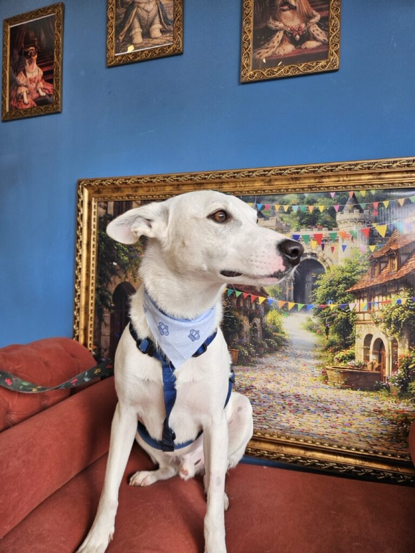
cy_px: 276
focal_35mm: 23
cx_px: 208
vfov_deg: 73.9
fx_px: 368
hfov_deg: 58.9
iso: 40
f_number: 1.8
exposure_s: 1/227
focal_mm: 5.4
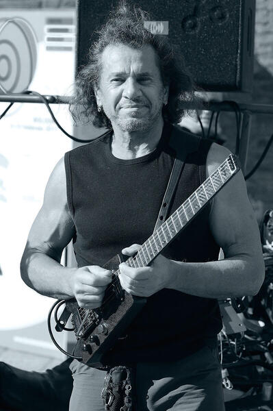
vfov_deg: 12.2
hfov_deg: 8.2
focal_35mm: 168
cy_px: 206
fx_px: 1914
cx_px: 136
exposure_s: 1/500
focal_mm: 112
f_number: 5.6
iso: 200
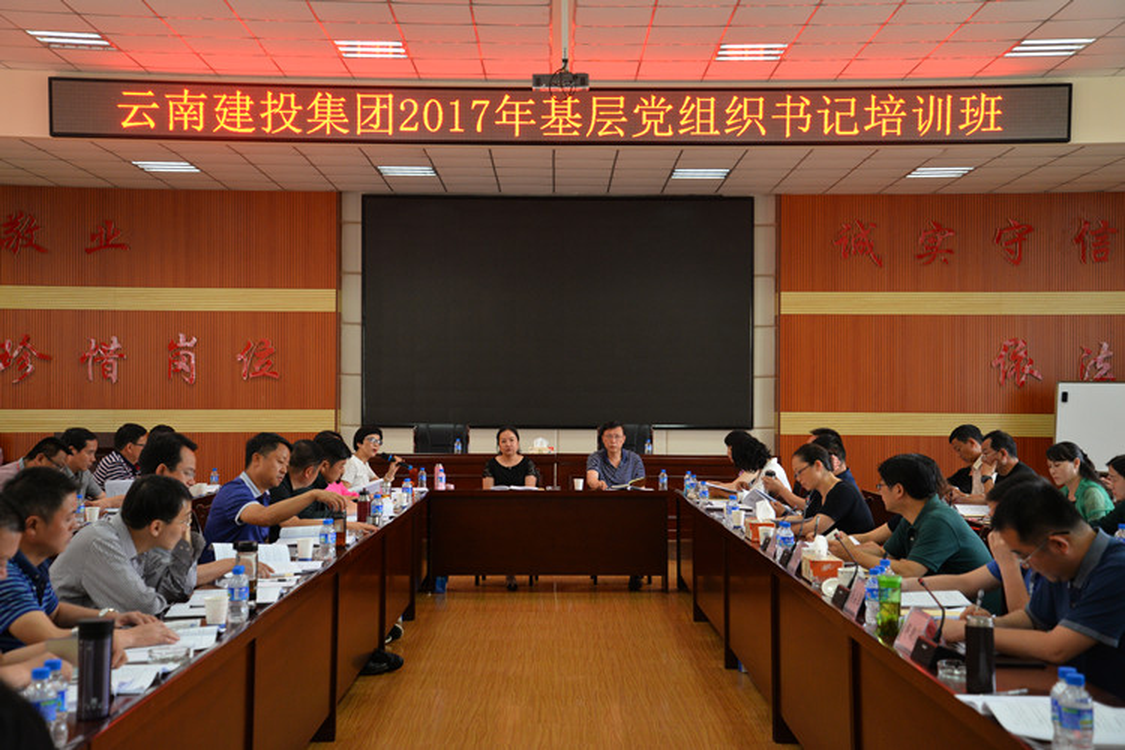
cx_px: 562
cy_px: 375
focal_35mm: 50
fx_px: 1562
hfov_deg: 39.6
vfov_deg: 27.0
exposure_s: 1/80
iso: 1250
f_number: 4.5
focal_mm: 50
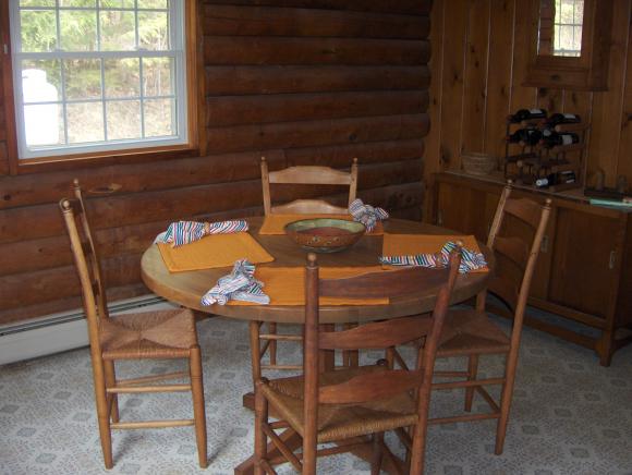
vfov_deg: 36.9
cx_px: 316
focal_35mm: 39
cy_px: 238
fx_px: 713
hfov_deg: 47.8
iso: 100
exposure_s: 1/60
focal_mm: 8
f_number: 2.8
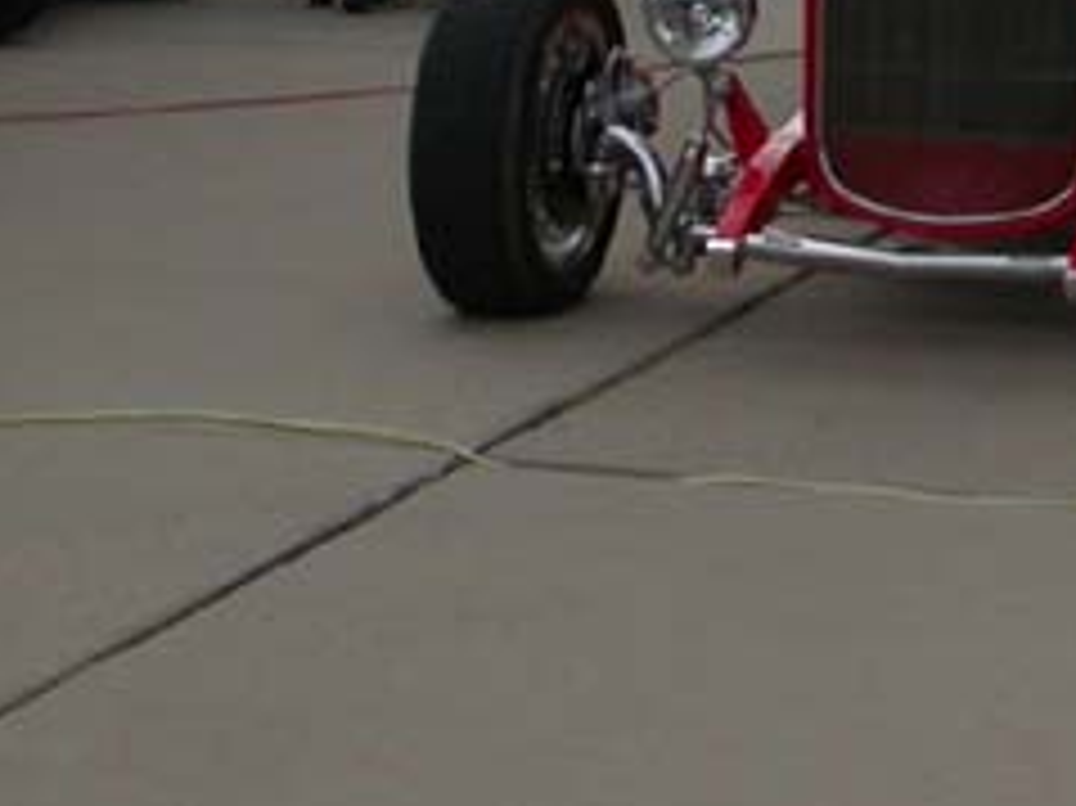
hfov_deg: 11.9
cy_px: -279
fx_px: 5064
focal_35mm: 163
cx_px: 1283
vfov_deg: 8.9
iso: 100
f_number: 6.7
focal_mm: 7.85
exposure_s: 1/328
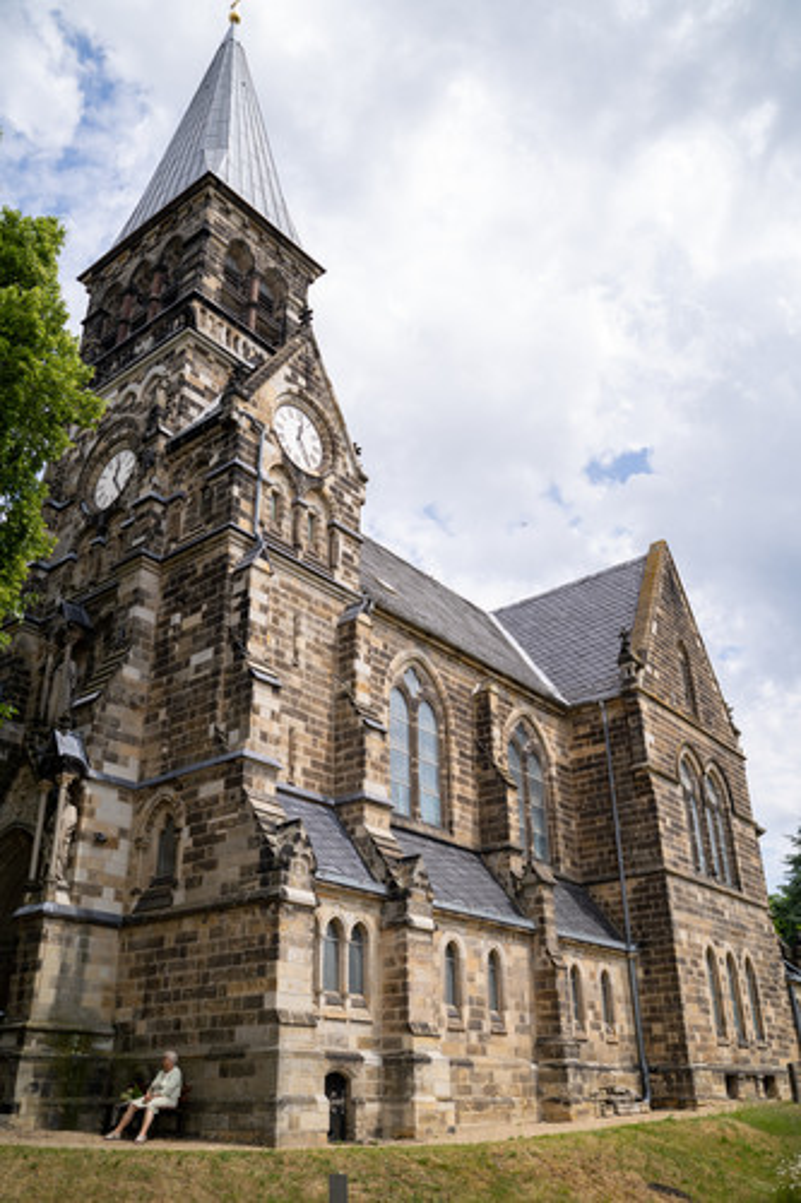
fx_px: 968
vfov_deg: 63.7
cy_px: 602
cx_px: 400
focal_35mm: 29
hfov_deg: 44.9
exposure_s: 1/1250
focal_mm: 29
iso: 100
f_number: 2.8
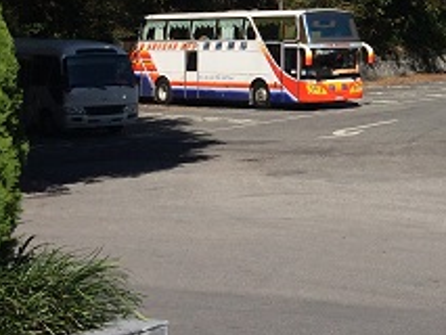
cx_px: 610
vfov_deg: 16.3
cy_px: -4
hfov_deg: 19.9
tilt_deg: +2.9
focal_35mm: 89
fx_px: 1147
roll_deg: -0.3
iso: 32
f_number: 2.2
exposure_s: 1/2933
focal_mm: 4.15
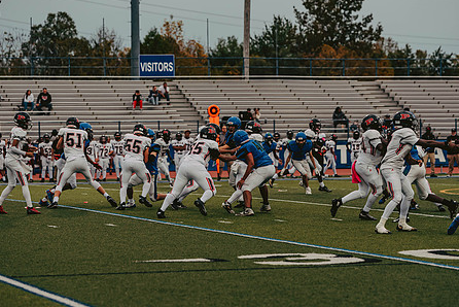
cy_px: 152
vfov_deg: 8.8
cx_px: 241
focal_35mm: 156
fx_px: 1990
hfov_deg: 13.2
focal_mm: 120
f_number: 3.2
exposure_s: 1/640
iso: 800
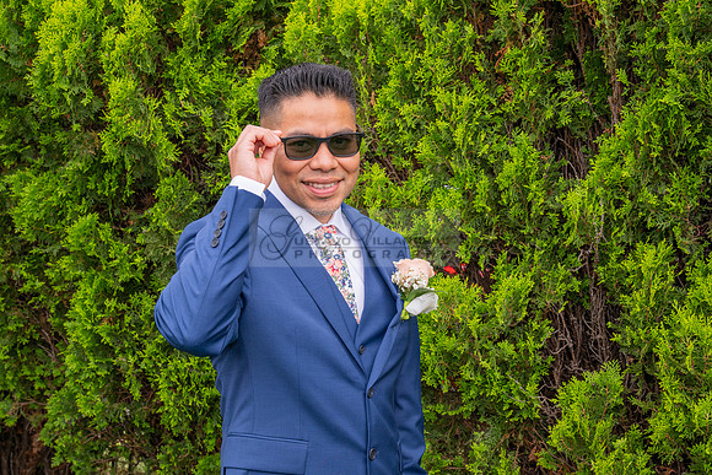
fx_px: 1088
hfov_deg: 36.2
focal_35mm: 55
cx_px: 356
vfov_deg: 24.6
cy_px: 238
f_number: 8
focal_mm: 55
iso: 250
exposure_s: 1/160
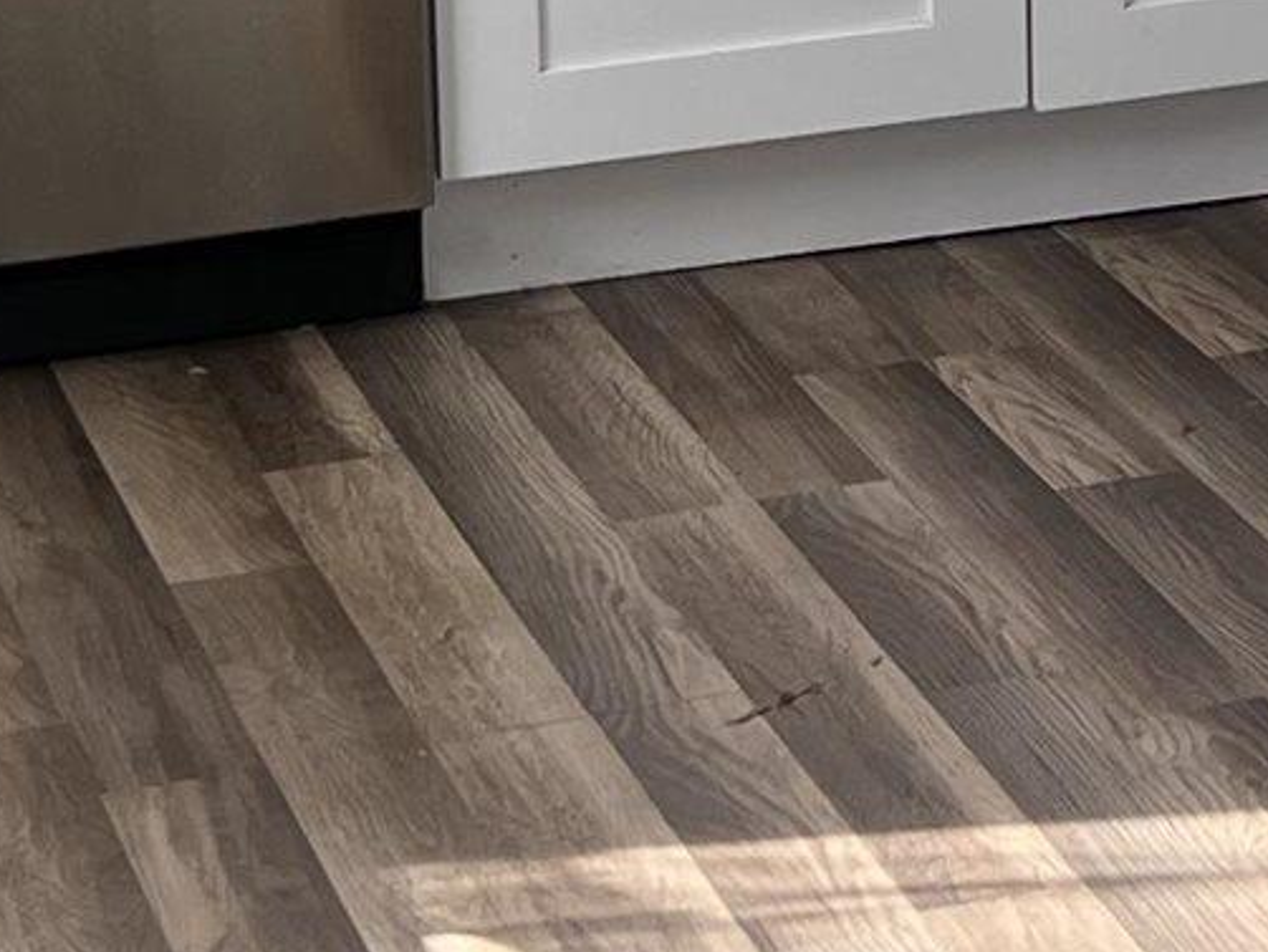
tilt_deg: -9.6
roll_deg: +0.7
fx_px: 5827
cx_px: 2023
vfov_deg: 9.0
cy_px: -616
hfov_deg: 11.8
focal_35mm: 159
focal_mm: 5.7
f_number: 1.5
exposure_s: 1/230
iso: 40
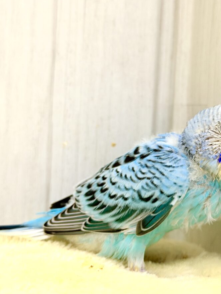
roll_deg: -3.3
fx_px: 553
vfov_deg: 29.8
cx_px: 136
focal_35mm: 65
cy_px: 147
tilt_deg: -0.8
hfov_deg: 22.6
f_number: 1.78
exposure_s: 1/50
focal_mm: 6.76
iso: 250
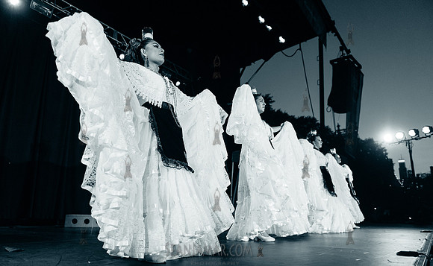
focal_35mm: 29
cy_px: 141
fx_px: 337
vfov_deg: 43.2
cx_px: 216
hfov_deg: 65.5
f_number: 2.8
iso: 4000
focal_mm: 28
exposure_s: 1/800
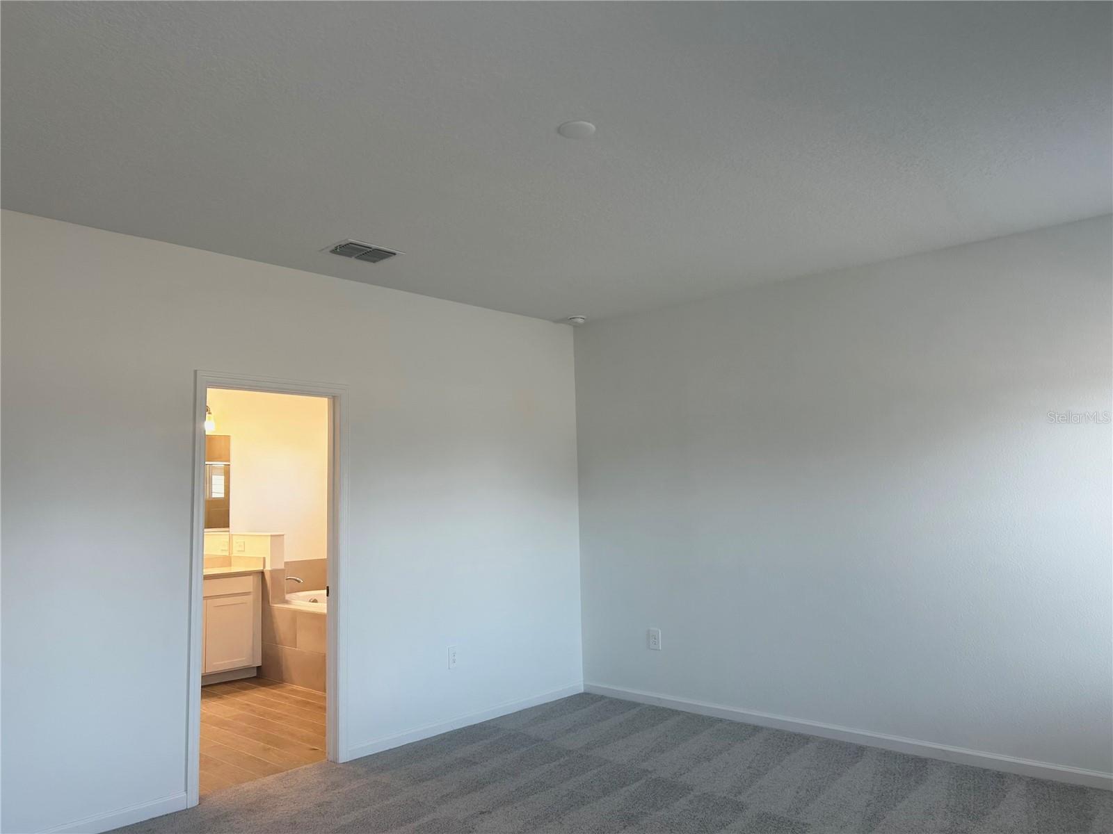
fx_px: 836
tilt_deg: +5.3
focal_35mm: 26
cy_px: 417
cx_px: 556
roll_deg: +1.9
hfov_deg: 67.3
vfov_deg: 53.1
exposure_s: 1/120
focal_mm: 5.7
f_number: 1.5
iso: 64
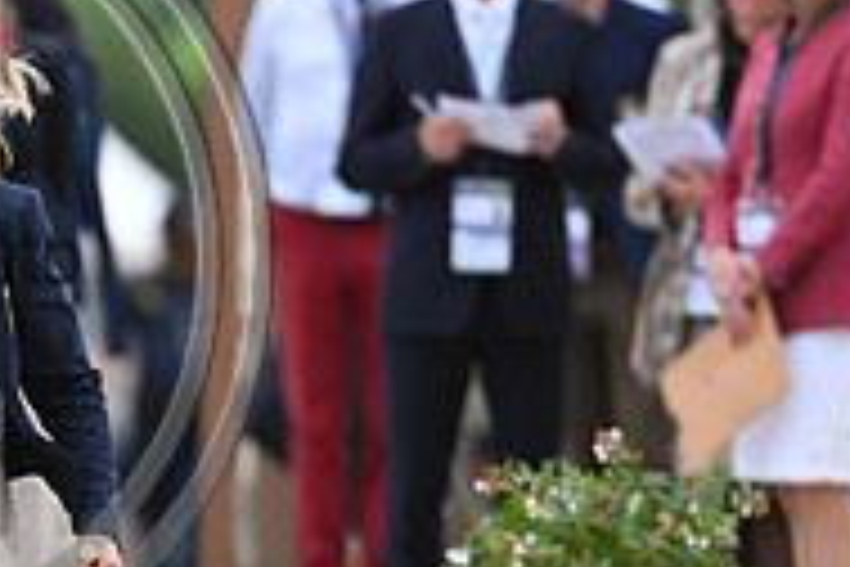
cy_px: 196
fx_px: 28945
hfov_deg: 1.7
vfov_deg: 1.1
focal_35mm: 1226
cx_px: -243
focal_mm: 400
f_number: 5.6
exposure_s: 1/1600
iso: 640
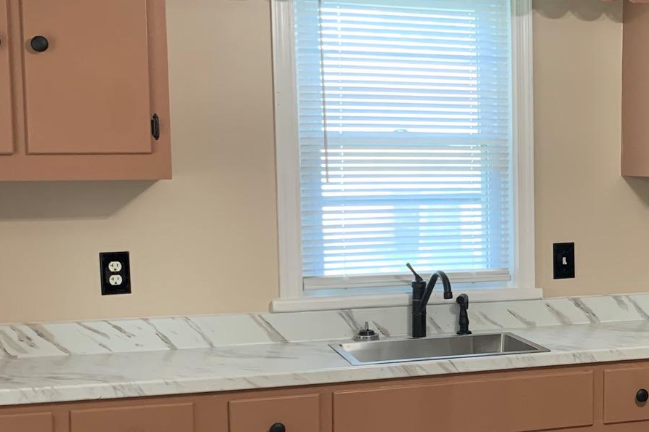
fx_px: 1117
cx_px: 597
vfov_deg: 21.8
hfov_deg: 30.8
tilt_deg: -4.4
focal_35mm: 62
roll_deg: -0.7
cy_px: 273
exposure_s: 1/60
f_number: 1.8
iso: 320
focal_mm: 4.25
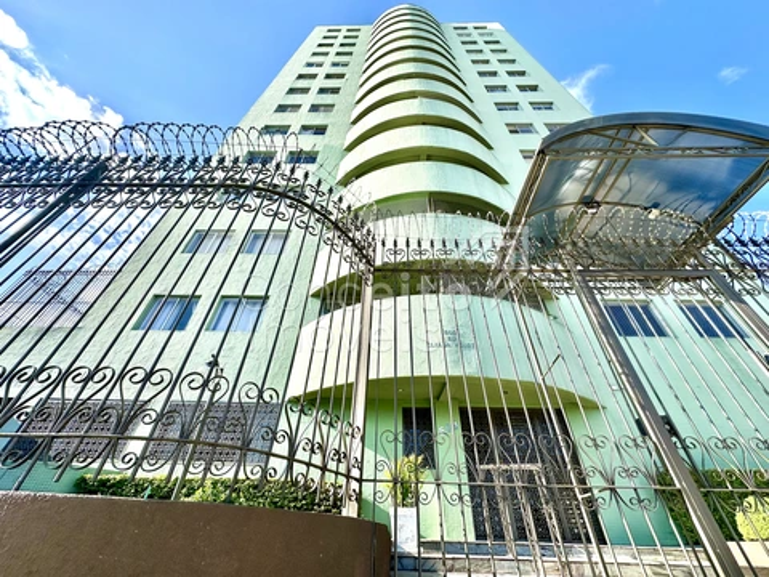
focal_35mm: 14
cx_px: 384
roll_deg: -1.1
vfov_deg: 85.7
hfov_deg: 102.1
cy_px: 288
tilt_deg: +40.2
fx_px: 311
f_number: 2.2
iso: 40
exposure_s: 1/1335
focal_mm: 2.22
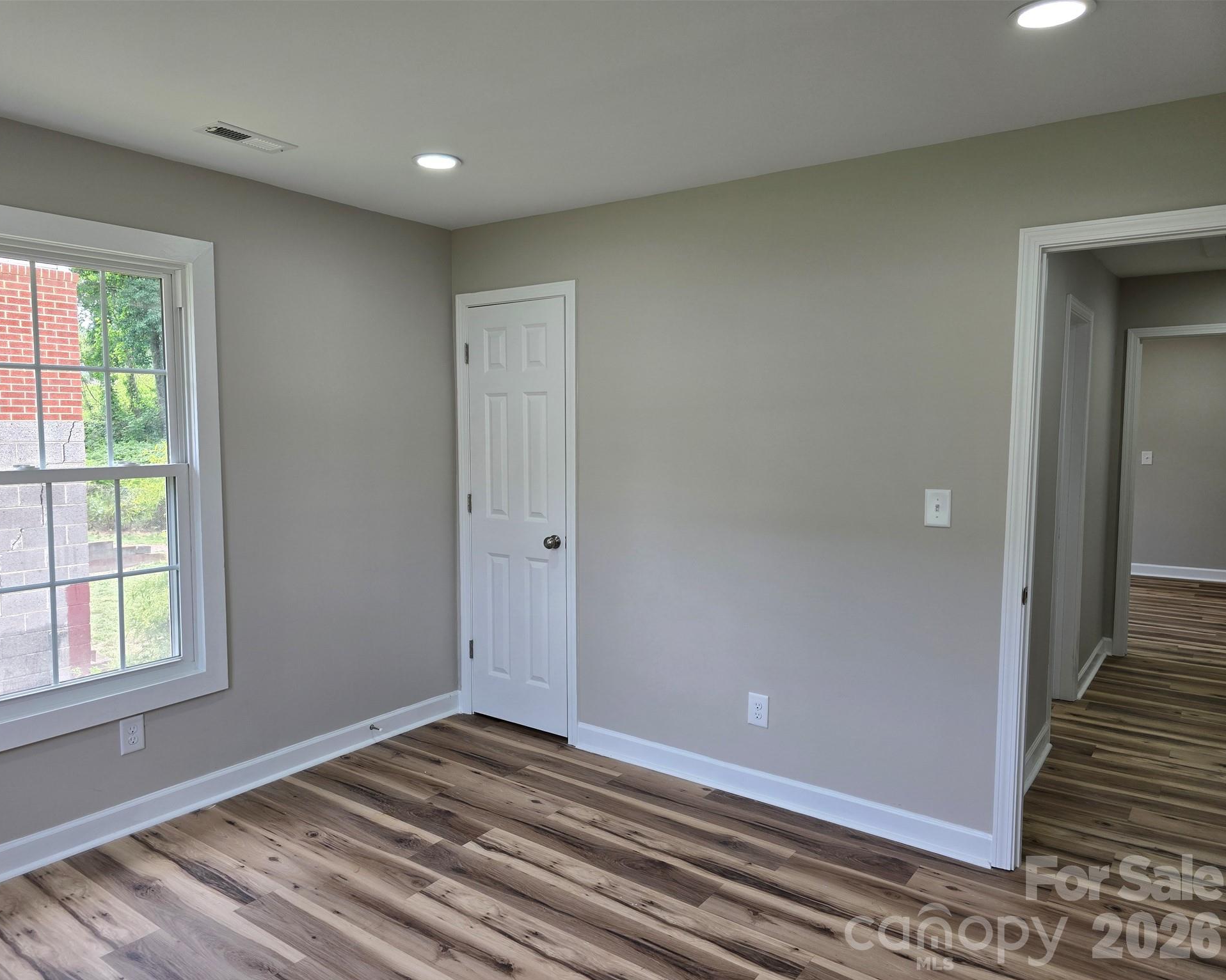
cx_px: 575
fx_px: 871
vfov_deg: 58.8
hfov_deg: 70.2
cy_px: 490
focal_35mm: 24
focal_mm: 6.3
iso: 64
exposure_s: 1/120
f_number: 1.7
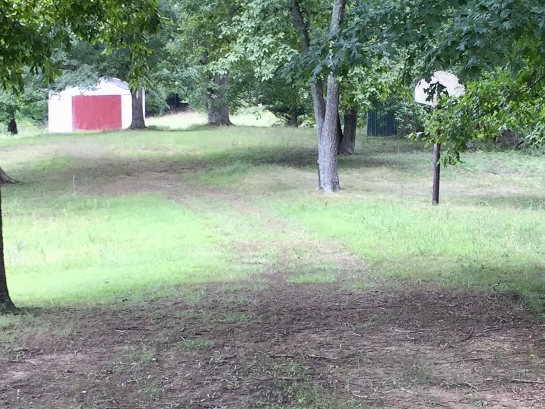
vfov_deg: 18.9
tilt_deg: -3.3
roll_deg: -0.4
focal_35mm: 78
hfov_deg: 25.0
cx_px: 315
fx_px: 1228
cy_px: 207
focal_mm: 4.15
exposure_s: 1/120
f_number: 2.2
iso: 40
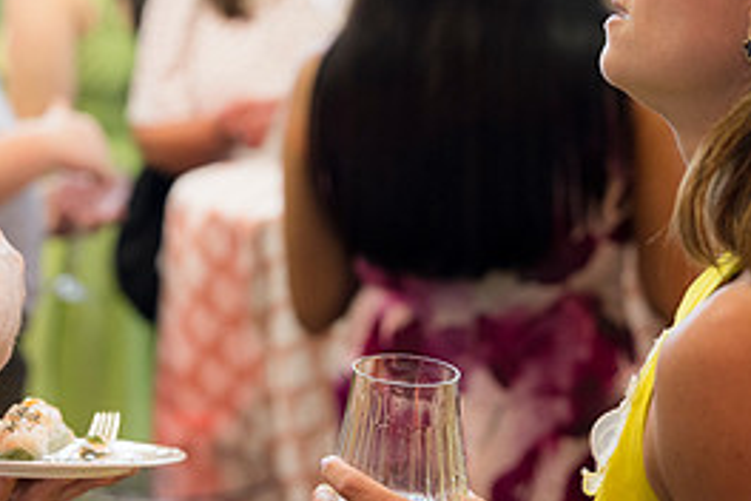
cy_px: 141
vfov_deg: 11.3
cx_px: 71
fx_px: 2524
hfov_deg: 16.7
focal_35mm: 121
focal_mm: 55
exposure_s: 1/160
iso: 800
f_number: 2.2
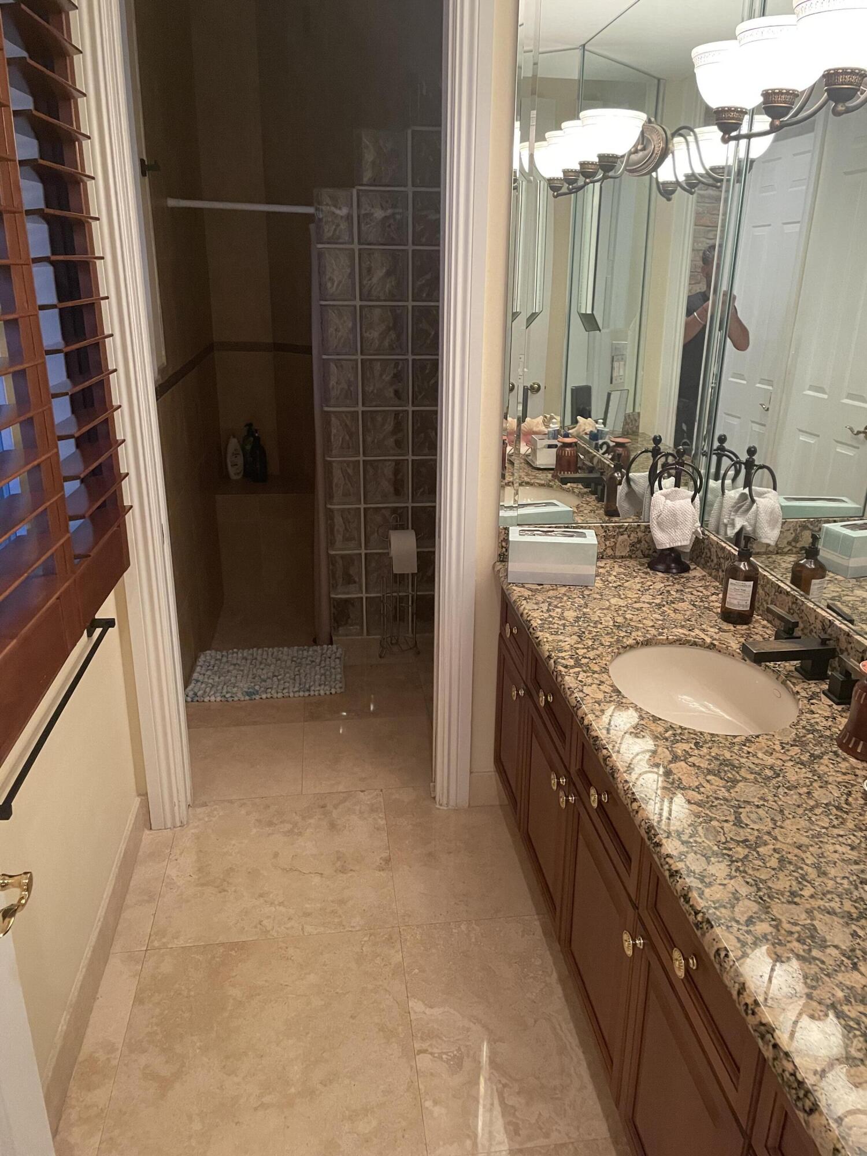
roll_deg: -1.1
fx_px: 868
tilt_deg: -18.5
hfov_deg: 53.1
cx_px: 434
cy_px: 578
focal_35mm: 26
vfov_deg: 67.3
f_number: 1.6
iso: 400
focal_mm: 4.2
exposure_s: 1/60
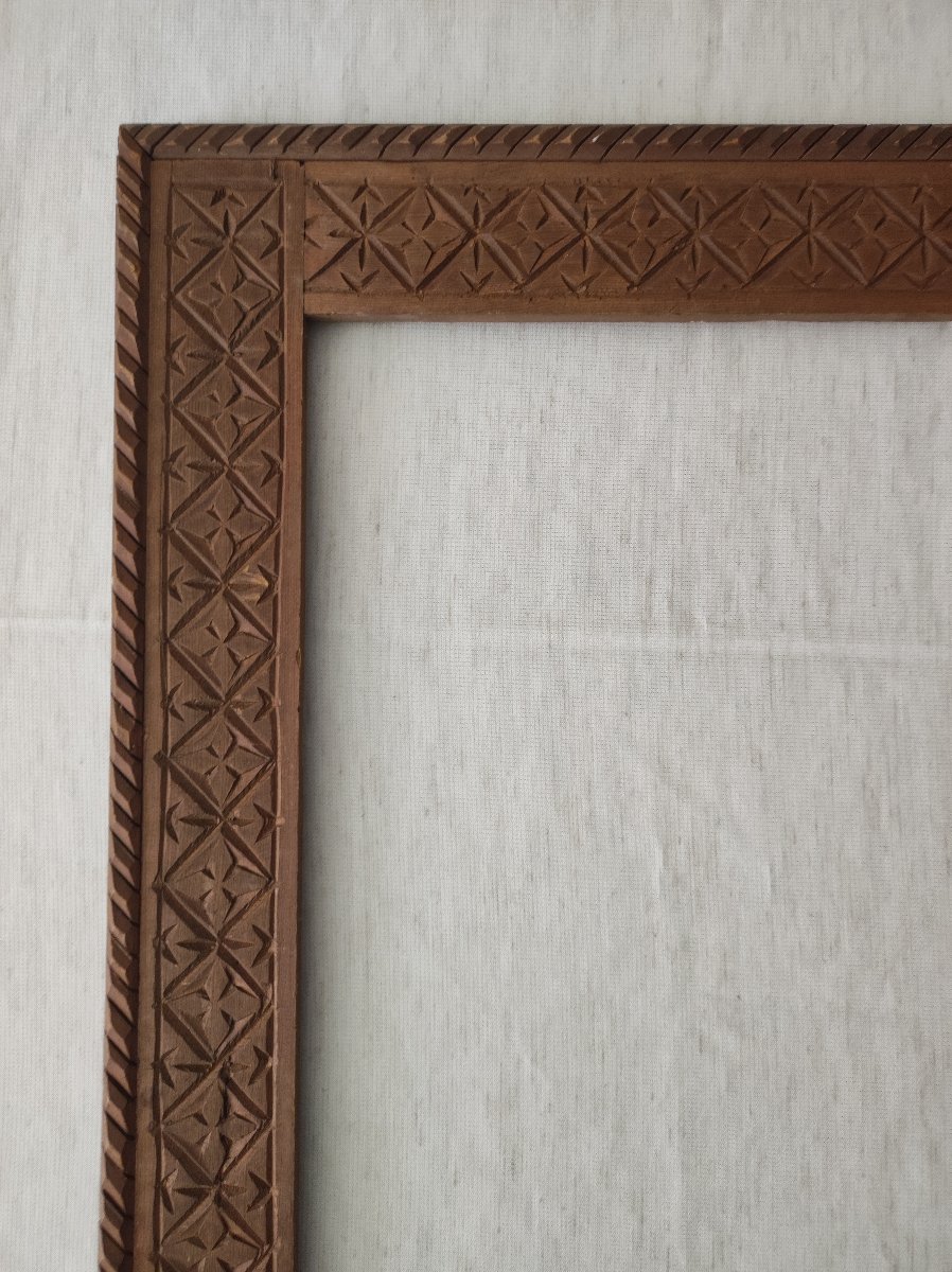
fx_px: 918
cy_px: 636
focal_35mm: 25
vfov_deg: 69.4
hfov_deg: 54.8
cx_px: 476
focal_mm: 4.7
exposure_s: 1/50
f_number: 1.79
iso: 926
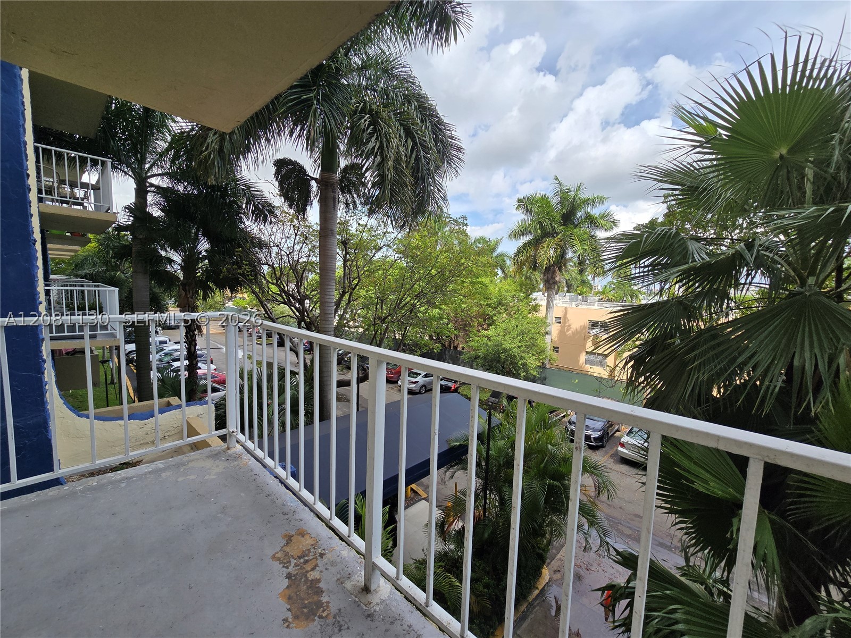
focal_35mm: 13
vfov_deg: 89.9
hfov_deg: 106.2
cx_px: 426
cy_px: 319
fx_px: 320
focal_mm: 2.2
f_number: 2.2
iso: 50
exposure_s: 1/1457
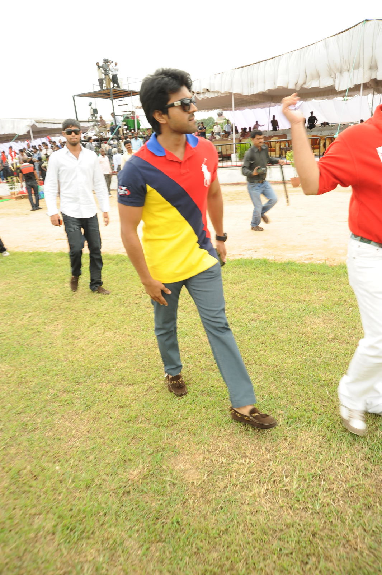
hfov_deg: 53.1
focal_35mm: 24
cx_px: 191
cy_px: 288
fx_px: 382
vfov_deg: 73.8
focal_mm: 24
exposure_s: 1/125
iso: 200
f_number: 7.1
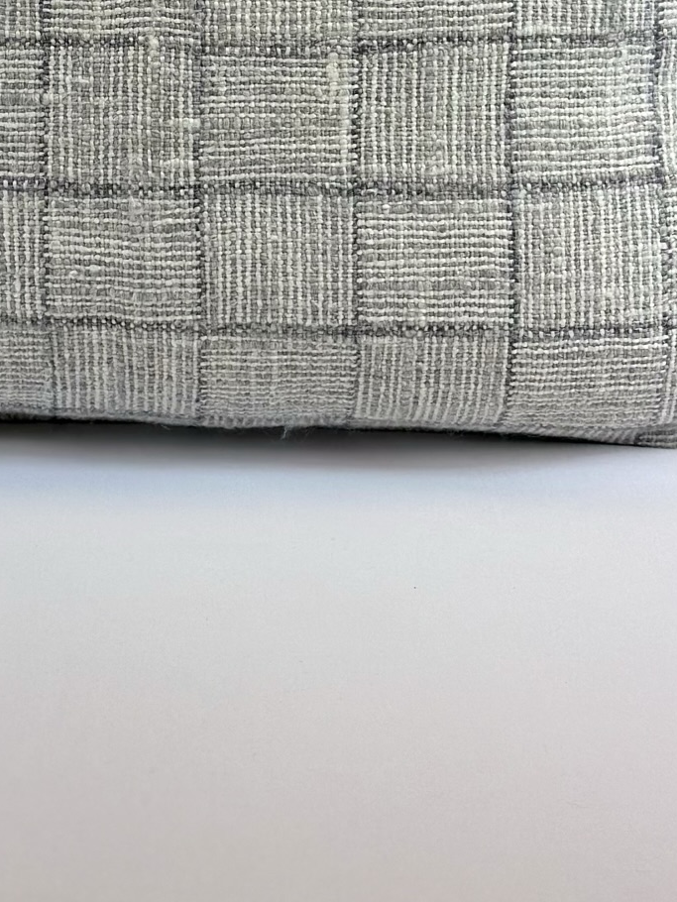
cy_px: -97
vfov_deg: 17.6
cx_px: 149
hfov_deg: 13.7
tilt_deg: -14.9
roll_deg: -0.2
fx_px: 2815
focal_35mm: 108
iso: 80
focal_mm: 6.86
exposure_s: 1/179
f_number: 1.78
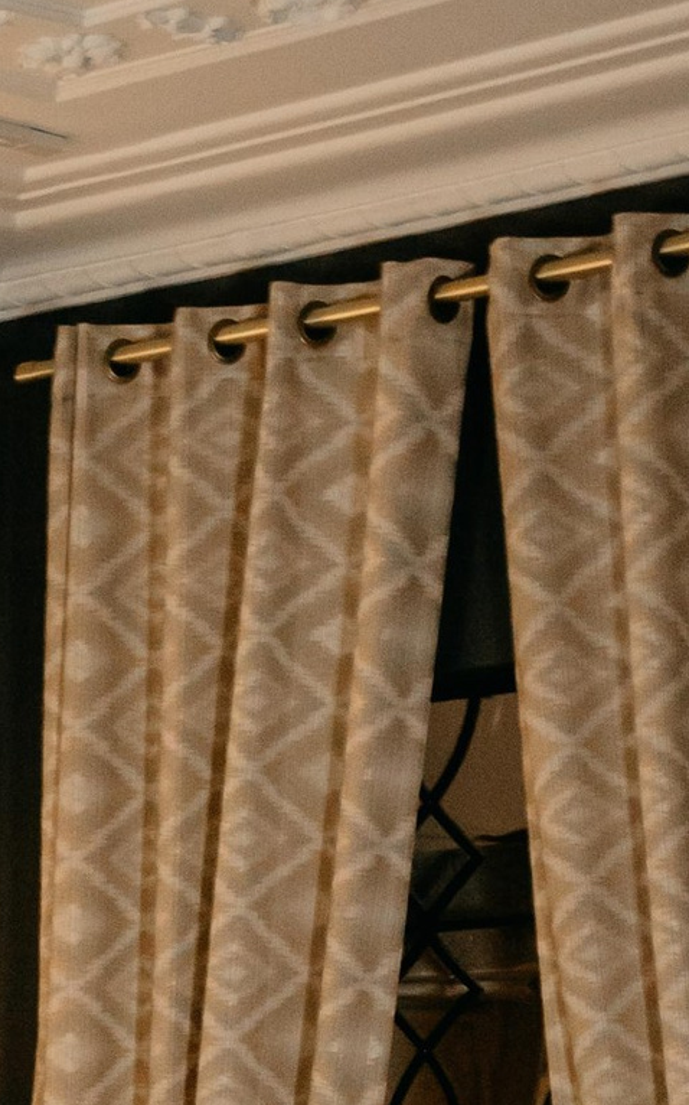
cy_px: 2761
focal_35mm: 160
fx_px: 4812
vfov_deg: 10.8
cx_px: -555
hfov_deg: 7.9
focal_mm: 31.3
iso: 4000
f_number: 5.6
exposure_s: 1/100
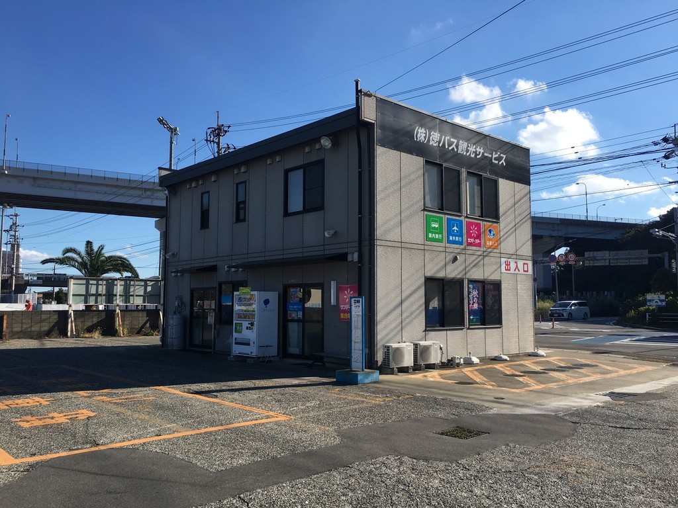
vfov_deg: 48.2
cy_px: 254
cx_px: 339
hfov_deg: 61.7
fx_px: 568
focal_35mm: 29
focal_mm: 4.15
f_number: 2.2
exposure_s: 1/1709
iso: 25
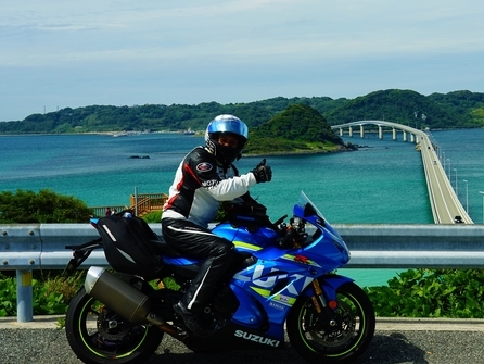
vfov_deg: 21.3
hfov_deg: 27.7
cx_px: 367
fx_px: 965
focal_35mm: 69
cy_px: 125
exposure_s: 1/80
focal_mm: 40
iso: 100
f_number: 10
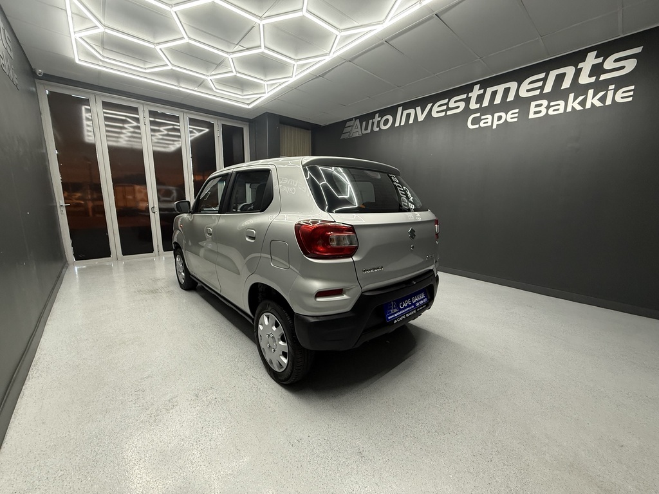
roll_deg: -1.1
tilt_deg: -10.2
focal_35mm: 14
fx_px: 267
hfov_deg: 102.1
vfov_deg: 85.7
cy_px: 247
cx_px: 330
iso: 250
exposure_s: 1/100
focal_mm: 2.22
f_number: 2.2
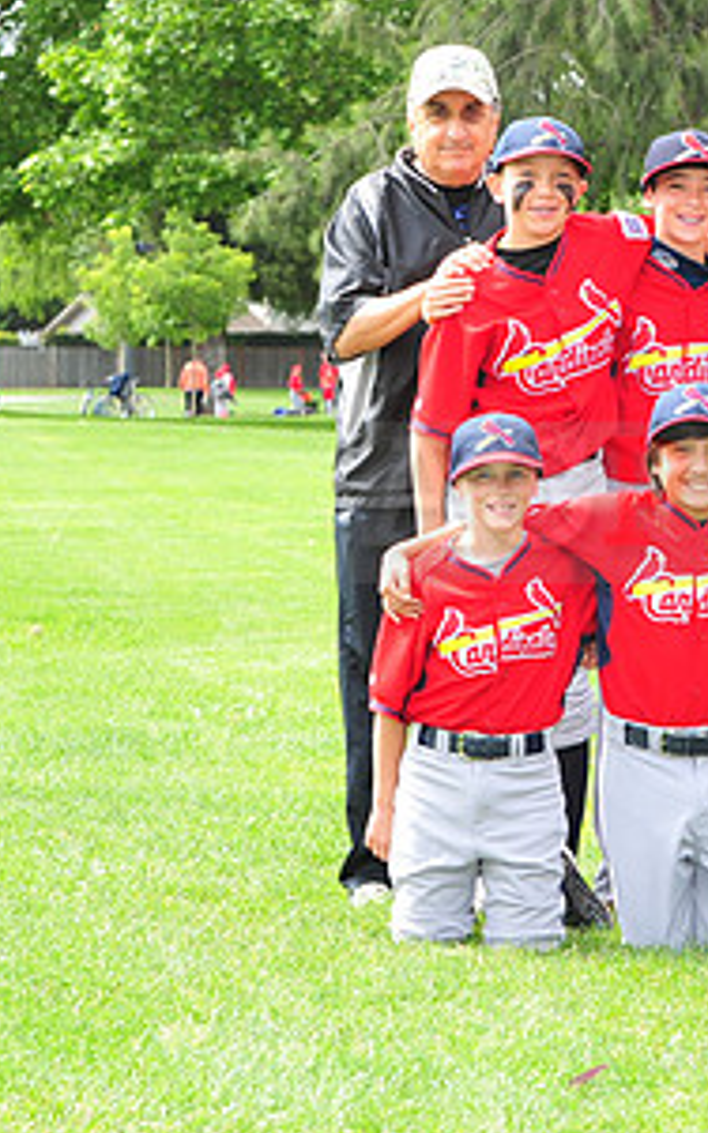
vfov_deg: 13.3
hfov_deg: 8.2
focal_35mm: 157
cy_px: 471
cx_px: 979
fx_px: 4849
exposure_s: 1/160
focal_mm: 80
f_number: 8
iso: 320
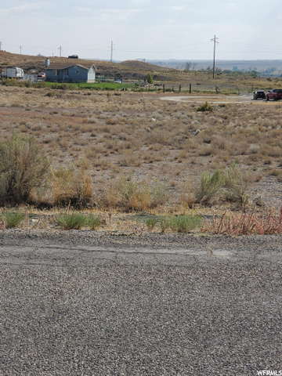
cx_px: 141
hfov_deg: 28.0
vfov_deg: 36.8
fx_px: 565
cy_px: 188
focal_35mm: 52
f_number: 2.4
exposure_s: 1/1058
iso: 50
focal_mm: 6
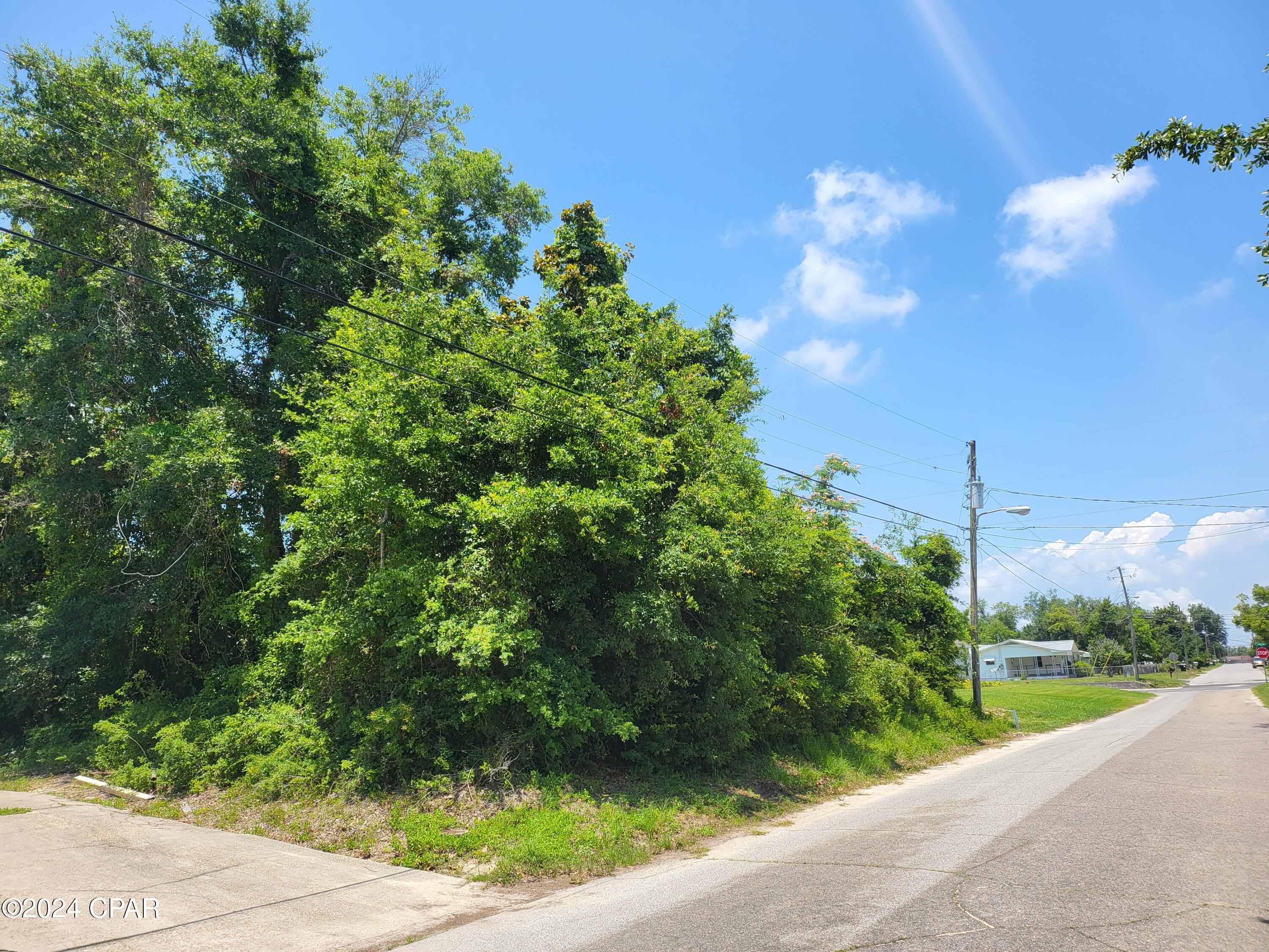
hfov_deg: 71.6
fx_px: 880
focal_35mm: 24
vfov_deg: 56.8
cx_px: 634
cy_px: 476
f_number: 1.8
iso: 40
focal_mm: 5
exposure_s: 1/1636
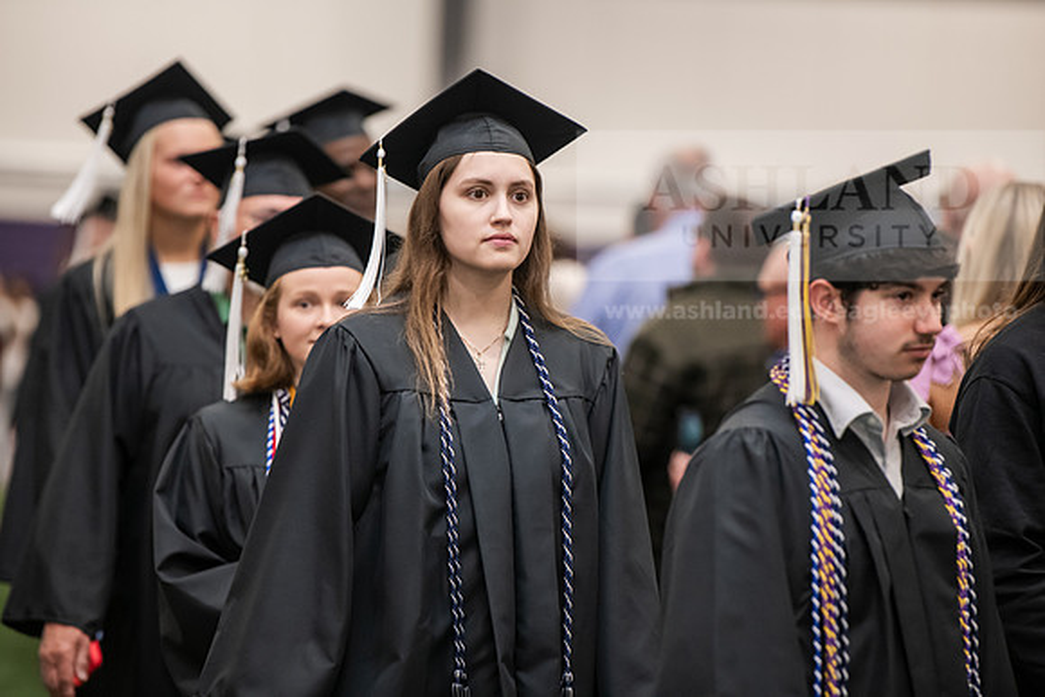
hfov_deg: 10.3
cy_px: 348
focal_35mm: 200
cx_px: 522
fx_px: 5807
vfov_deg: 6.9
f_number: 3.2
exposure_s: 1/200
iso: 2500
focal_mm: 200
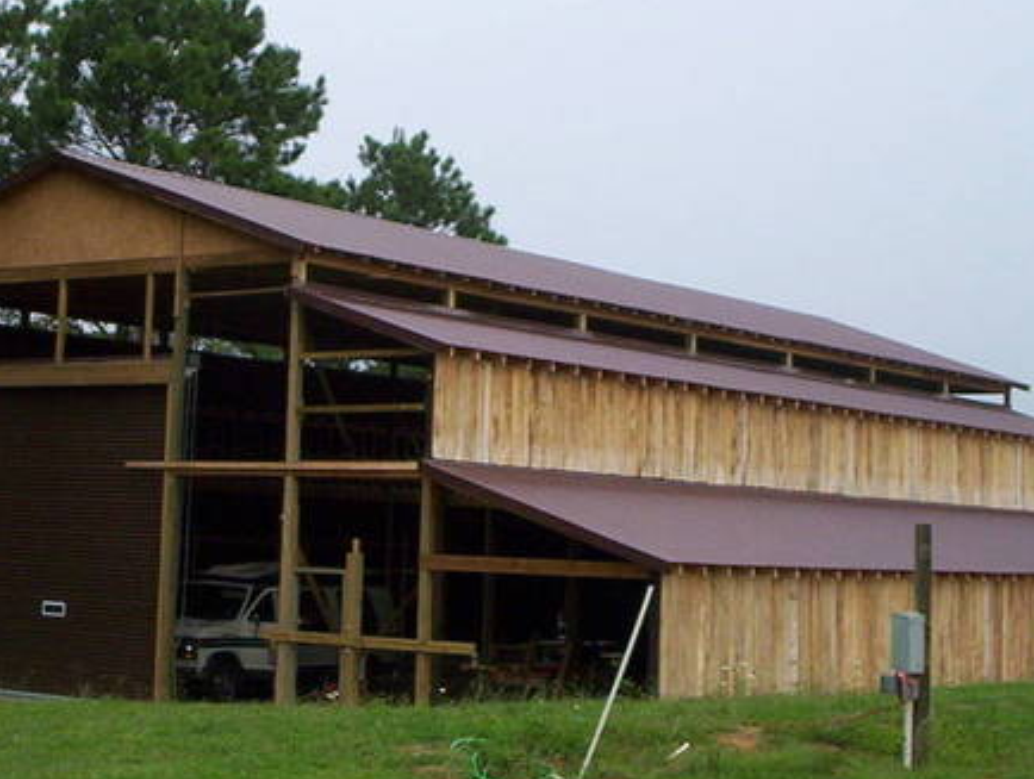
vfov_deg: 20.7
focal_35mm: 71
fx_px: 2124
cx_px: 386
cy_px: 299
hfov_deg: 27.3
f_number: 4.5
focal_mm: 4.99
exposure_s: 1/119
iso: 100
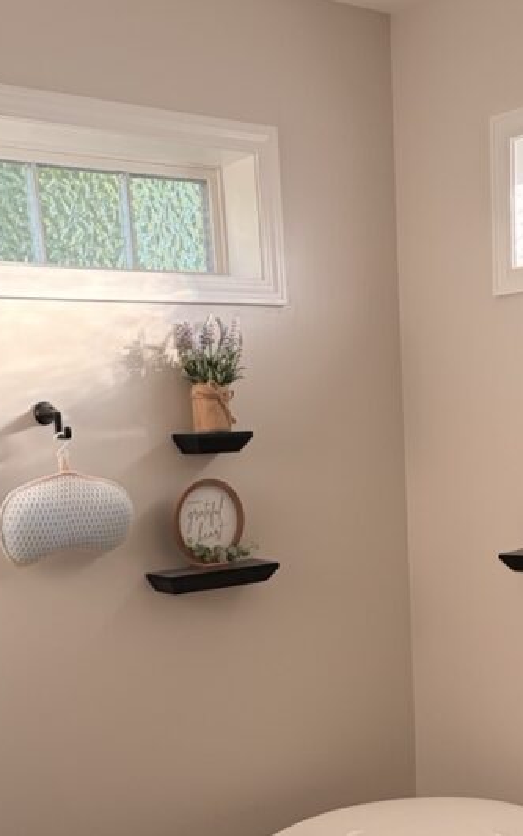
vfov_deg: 36.2
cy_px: 726
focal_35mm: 53
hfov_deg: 24.3
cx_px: 353
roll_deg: +4.1
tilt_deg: -13.8
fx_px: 1207
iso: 125
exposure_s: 1/228
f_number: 1.6
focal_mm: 5.96
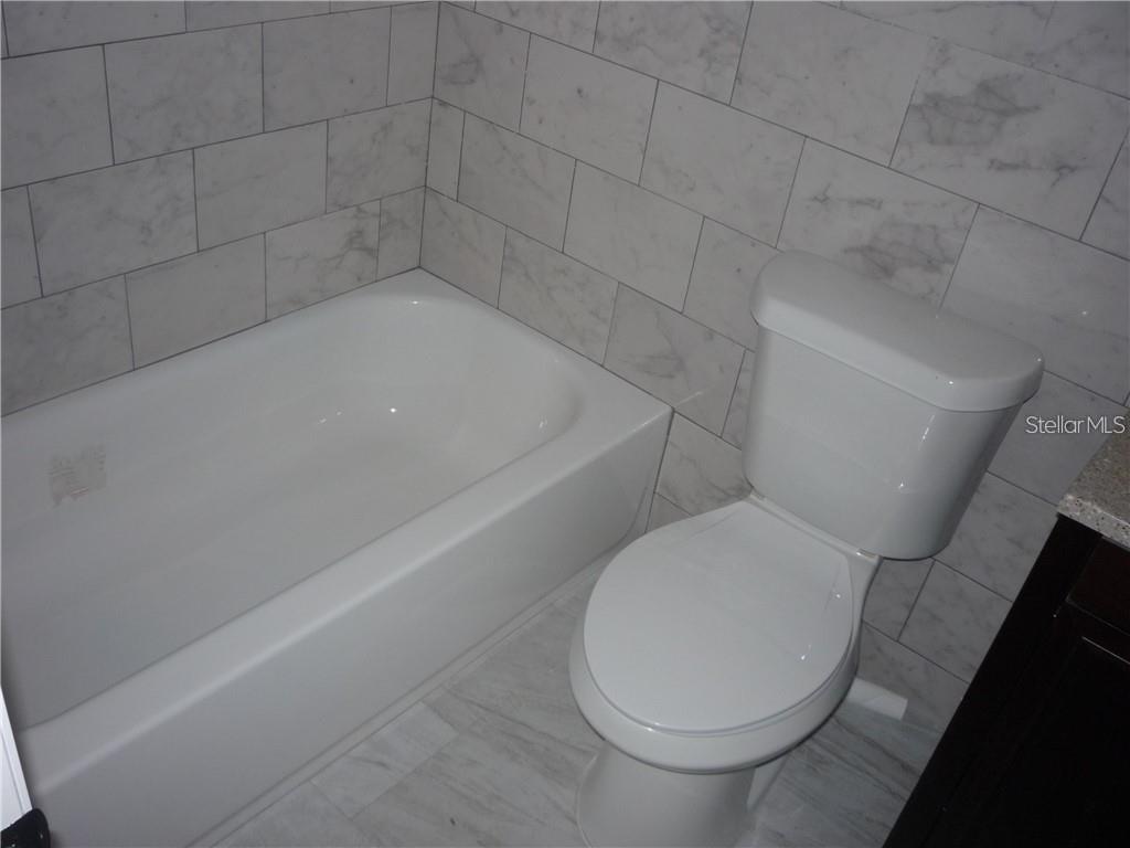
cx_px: 565
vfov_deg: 44.2
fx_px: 1045
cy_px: 424
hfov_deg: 56.8
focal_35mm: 32
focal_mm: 5.2
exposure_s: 1/30
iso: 100
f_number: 3.3
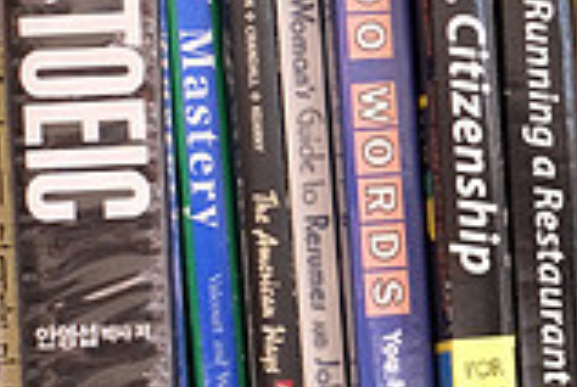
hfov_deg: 10.2
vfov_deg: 7.1
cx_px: 869
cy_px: 177
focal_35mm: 194
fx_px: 3115
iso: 200
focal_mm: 35
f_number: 5.6
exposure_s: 8
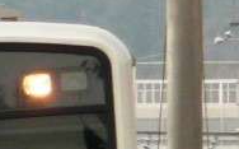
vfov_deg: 0.8
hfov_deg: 1.4
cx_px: -331
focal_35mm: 1556
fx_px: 10123
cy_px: 256
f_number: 4.9
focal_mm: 46
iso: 200
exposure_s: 1/400
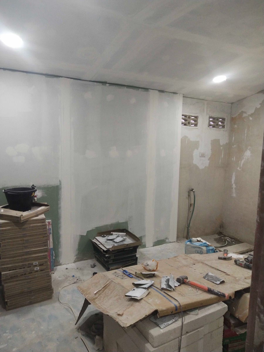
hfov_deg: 46.8
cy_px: 176
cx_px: 132
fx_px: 305
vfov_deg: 60.0
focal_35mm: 30
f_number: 1.8
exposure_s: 1/100
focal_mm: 3.95
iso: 226
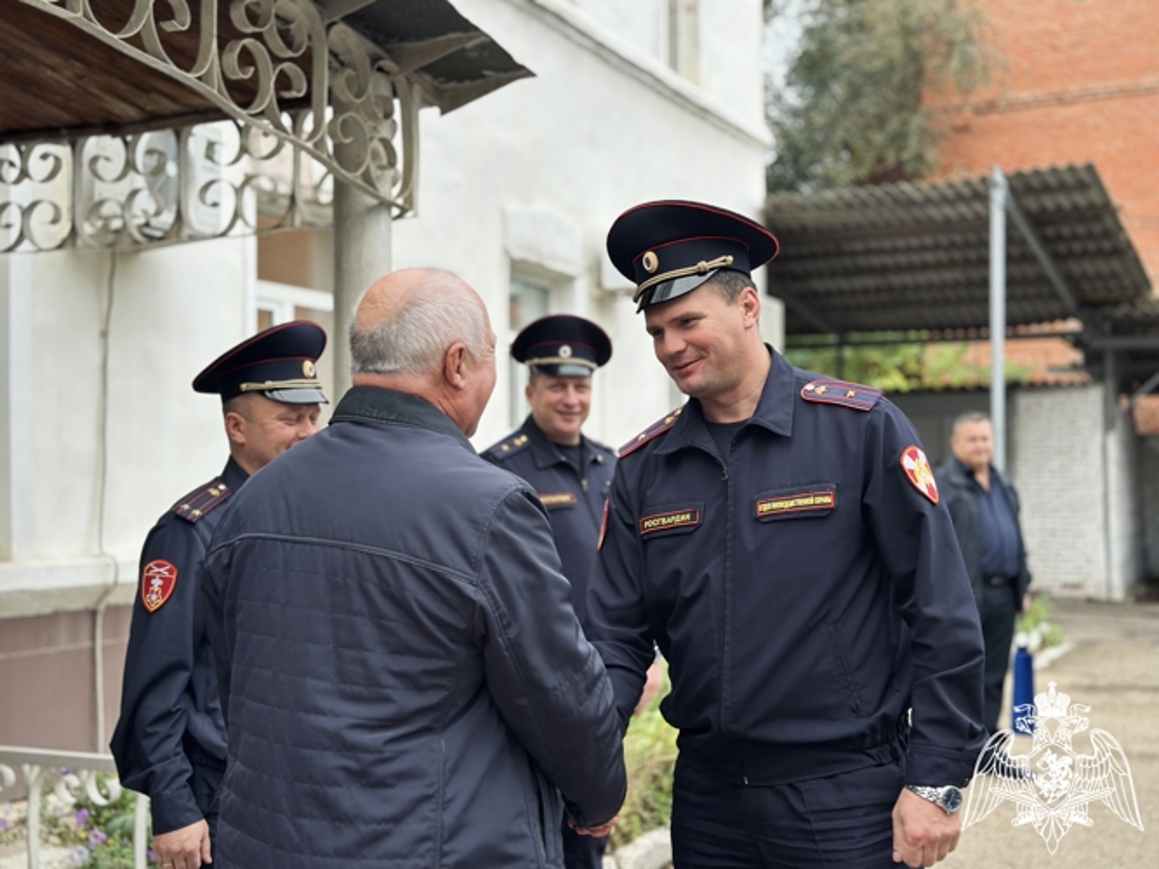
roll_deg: +0.7
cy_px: 434
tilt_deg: +2.2
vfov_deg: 30.3
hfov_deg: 39.7
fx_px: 1607
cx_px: 580
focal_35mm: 48
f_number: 1.78
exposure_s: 1/121
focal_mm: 6.86
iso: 64
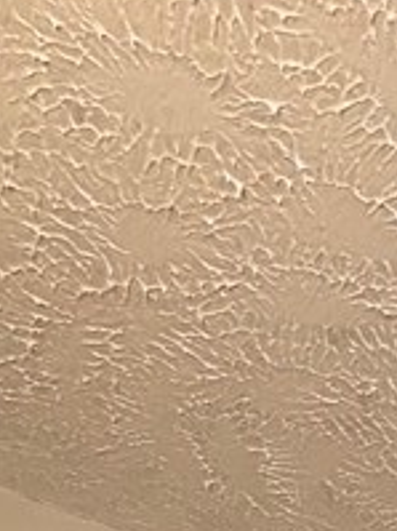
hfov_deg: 18.4
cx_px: 573
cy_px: 1326
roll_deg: +0.8
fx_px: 1102
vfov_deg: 14.5
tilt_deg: -2.6
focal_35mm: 72
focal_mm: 2.22
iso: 200
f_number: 2.2
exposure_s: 1/60
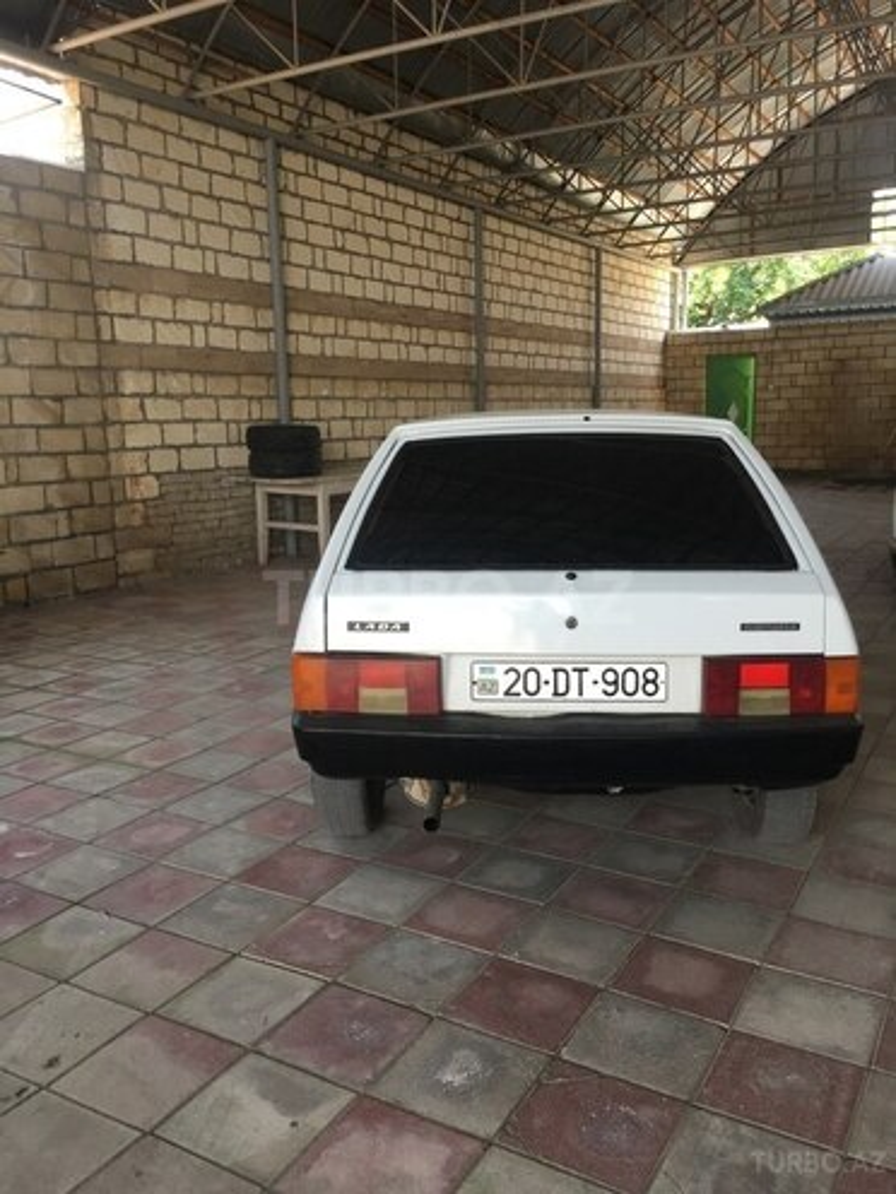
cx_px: 448
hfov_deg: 48.2
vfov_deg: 61.7
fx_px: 1001
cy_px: 597
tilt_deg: -12.3
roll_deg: -0.5
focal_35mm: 29
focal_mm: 4.15
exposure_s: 1/100
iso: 40
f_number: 2.2
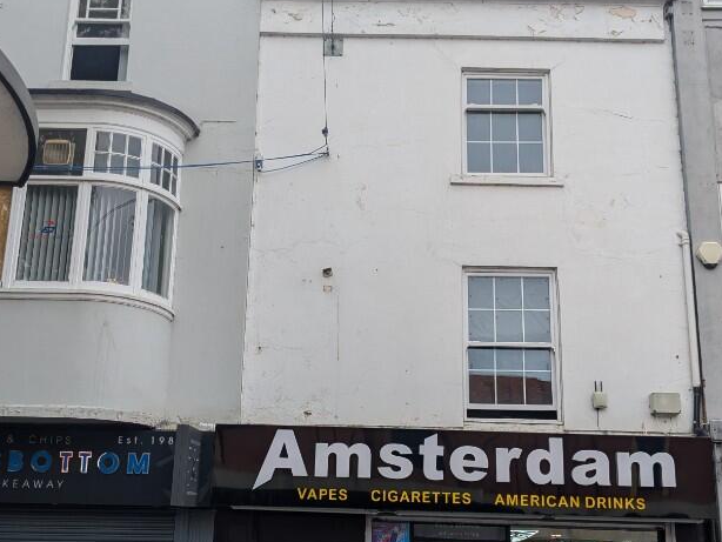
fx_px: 939
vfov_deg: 32.1
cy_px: 323
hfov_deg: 42.1
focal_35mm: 45
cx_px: 349
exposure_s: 1/1232
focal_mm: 4.38
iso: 41
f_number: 1.73
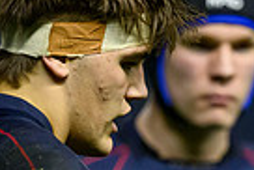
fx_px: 12064
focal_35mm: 1708
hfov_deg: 1.2
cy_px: 195
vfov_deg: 0.8
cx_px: 484
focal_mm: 400
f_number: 4
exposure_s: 1/1600
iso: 10000
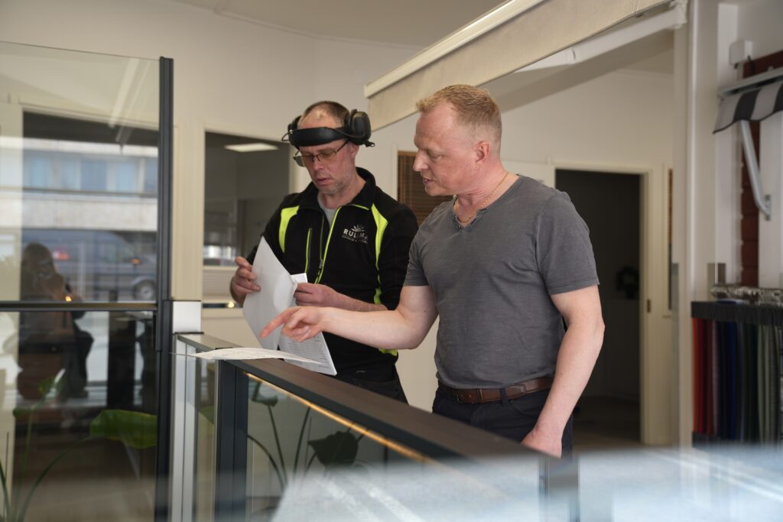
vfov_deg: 33.4
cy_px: 261
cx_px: 392
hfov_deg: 48.5
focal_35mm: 40
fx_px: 870
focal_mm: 40
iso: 100
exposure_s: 1/50
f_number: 3.5
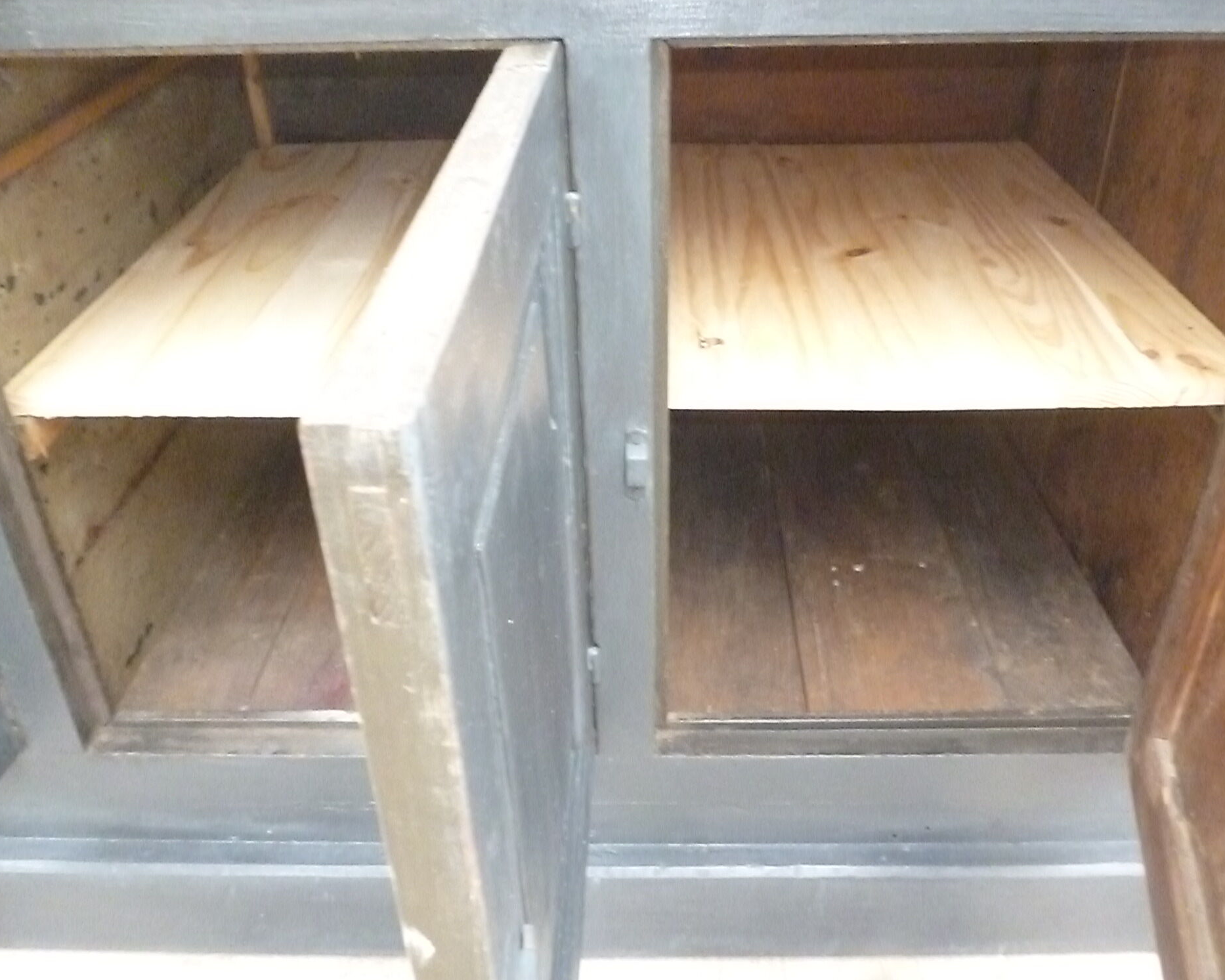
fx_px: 1088
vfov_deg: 48.5
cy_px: 479
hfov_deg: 58.7
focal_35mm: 30
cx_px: 655
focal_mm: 5
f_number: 9
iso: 1600
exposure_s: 1/80
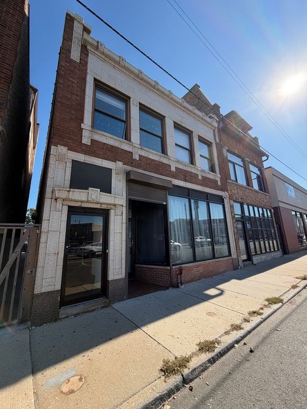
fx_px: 166
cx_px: 154
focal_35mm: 14
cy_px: 204
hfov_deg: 85.7
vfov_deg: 102.1
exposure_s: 1/770
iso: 32
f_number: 2.2
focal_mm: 2.22
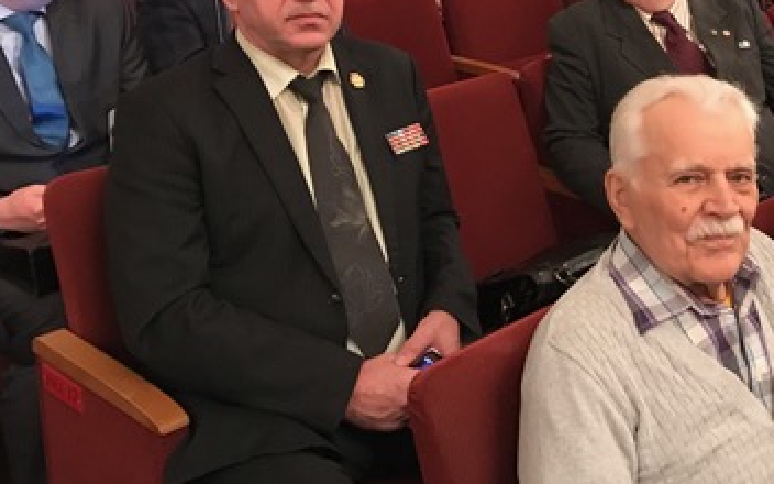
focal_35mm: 54
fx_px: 1139
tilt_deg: -11.3
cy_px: 66
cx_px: 679
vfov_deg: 23.5
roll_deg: +0.6
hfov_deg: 35.6
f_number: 1.8
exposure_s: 1/5
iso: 100
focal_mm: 3.99
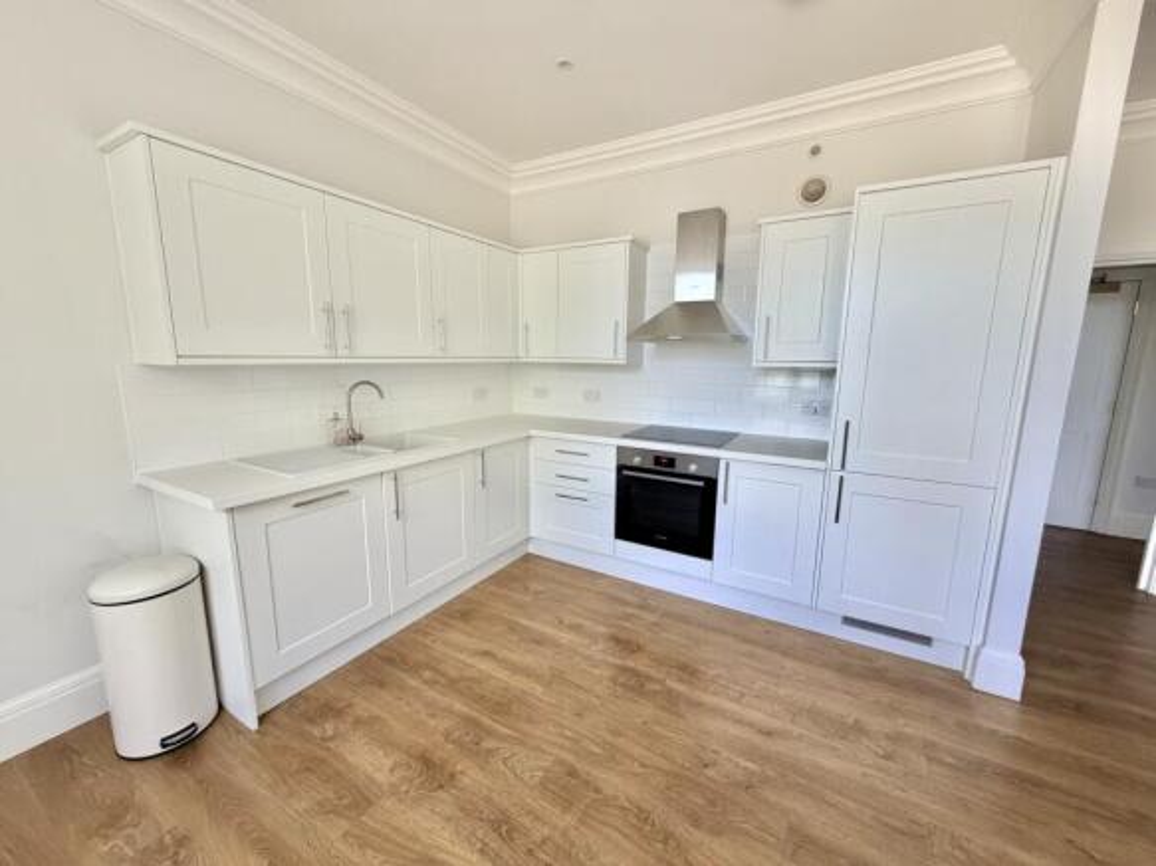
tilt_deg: -8.5
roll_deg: +0.0
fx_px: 467
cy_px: 433
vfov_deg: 85.7
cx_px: 578
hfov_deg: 102.1
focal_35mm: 14
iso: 200
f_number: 2.2
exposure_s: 1/121
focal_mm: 2.22
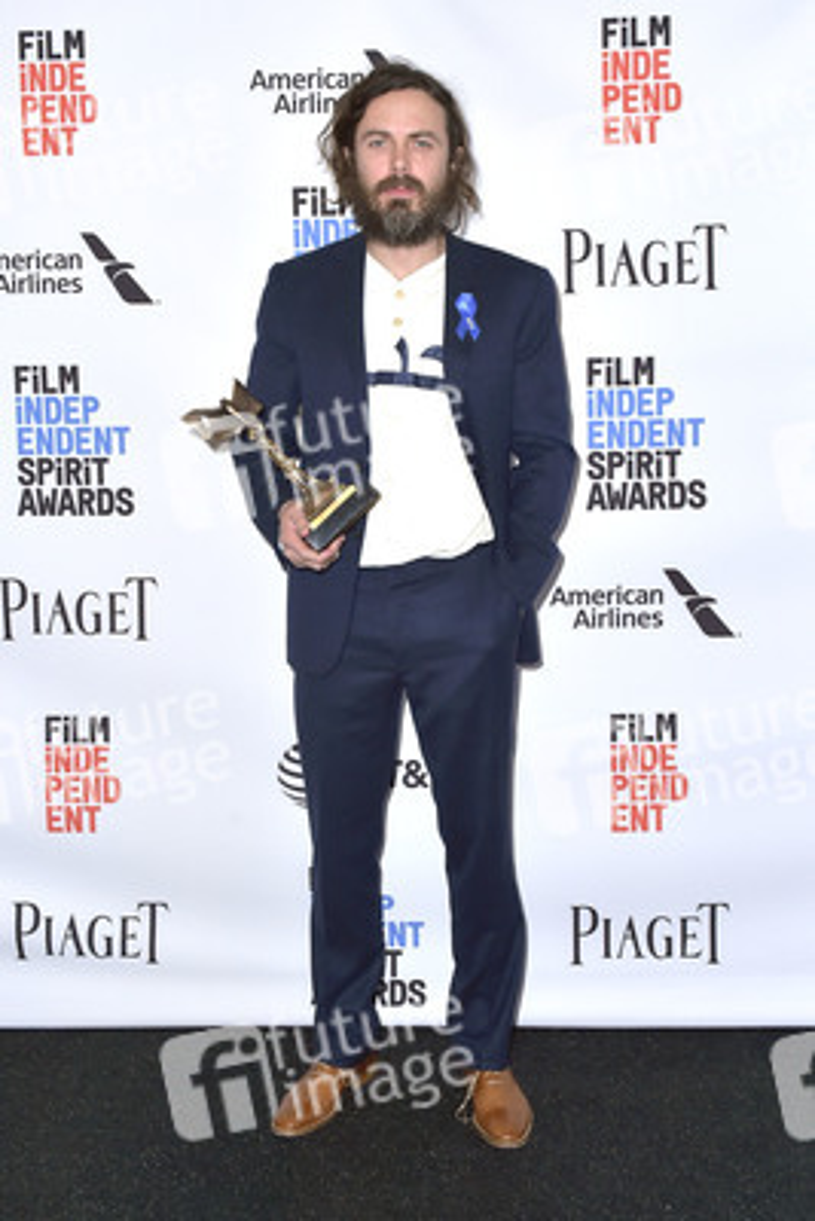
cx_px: 408
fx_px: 984
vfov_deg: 63.6
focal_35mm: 29
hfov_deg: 45.0
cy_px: 610
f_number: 6.3
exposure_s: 1/320
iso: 500
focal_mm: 29
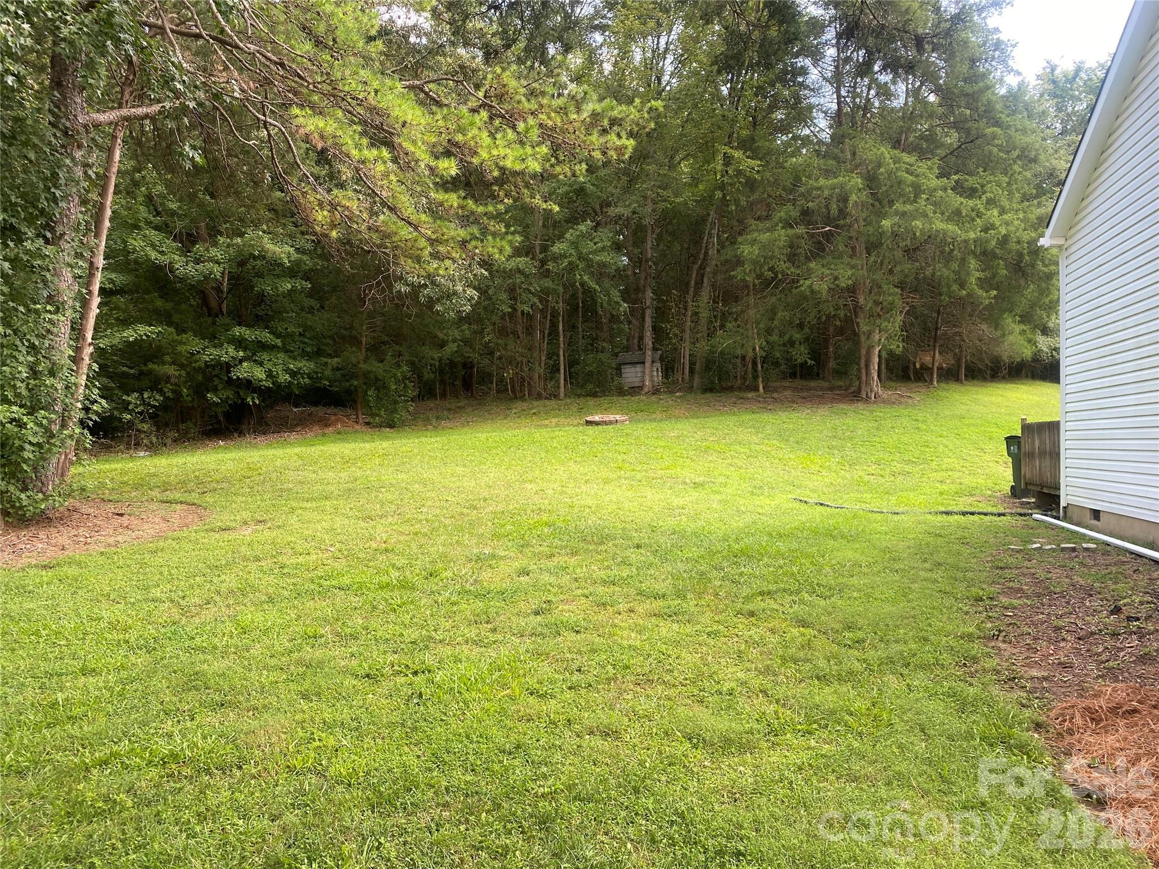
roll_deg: +0.6
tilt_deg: -0.9
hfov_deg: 67.3
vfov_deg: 53.1
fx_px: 871
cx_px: 580
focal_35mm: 26
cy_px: 434
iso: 32
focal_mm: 4.25
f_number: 1.8
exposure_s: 1/167
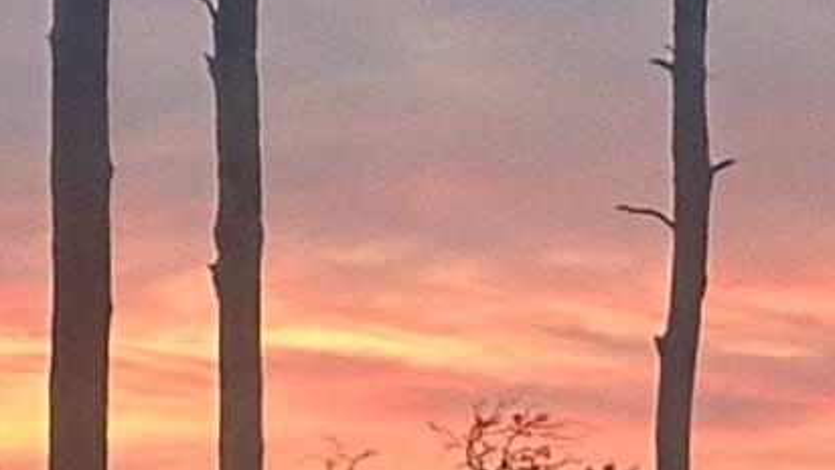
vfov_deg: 3.2
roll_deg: -0.3
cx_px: 507
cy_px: 950
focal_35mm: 381
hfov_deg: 5.7
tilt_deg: -2.1
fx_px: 8438
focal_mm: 6.86
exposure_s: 1/53
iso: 250
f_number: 1.78
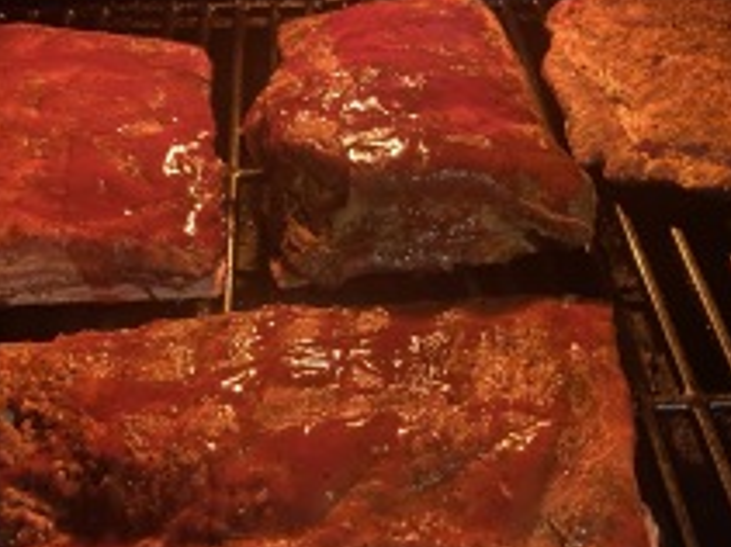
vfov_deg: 32.1
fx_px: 950
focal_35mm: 45
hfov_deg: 42.1
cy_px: 301
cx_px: 343
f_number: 1.8
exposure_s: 1/8
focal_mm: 4.25
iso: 500
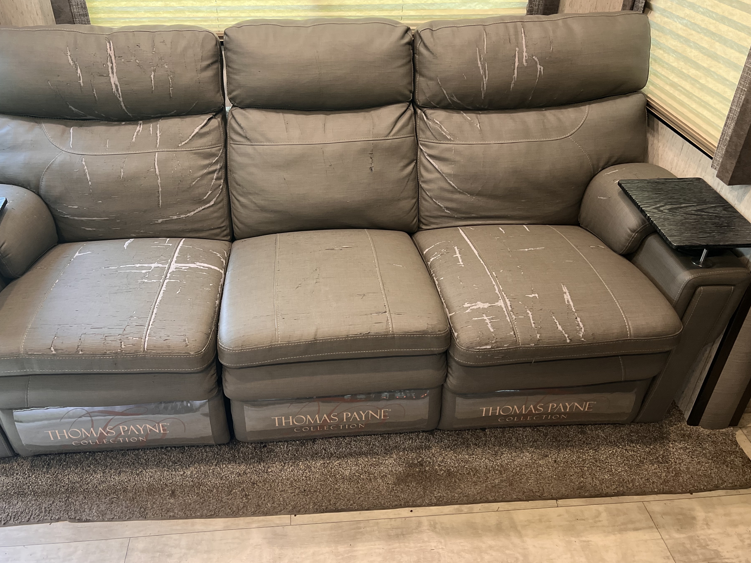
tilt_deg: -33.4
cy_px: 258
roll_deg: +0.6
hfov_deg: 61.5
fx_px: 629
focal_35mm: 29
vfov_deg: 48.2
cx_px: 340
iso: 400
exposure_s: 1/60
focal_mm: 5.7
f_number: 1.5
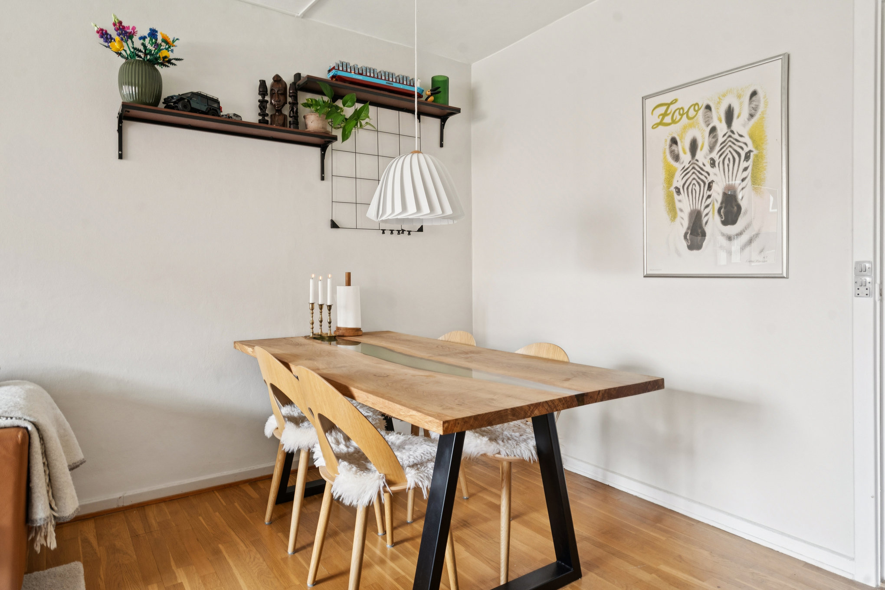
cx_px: 442
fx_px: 516
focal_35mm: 21
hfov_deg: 81.2
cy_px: 295
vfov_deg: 59.5
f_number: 7.1
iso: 800
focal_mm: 21
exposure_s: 1/30
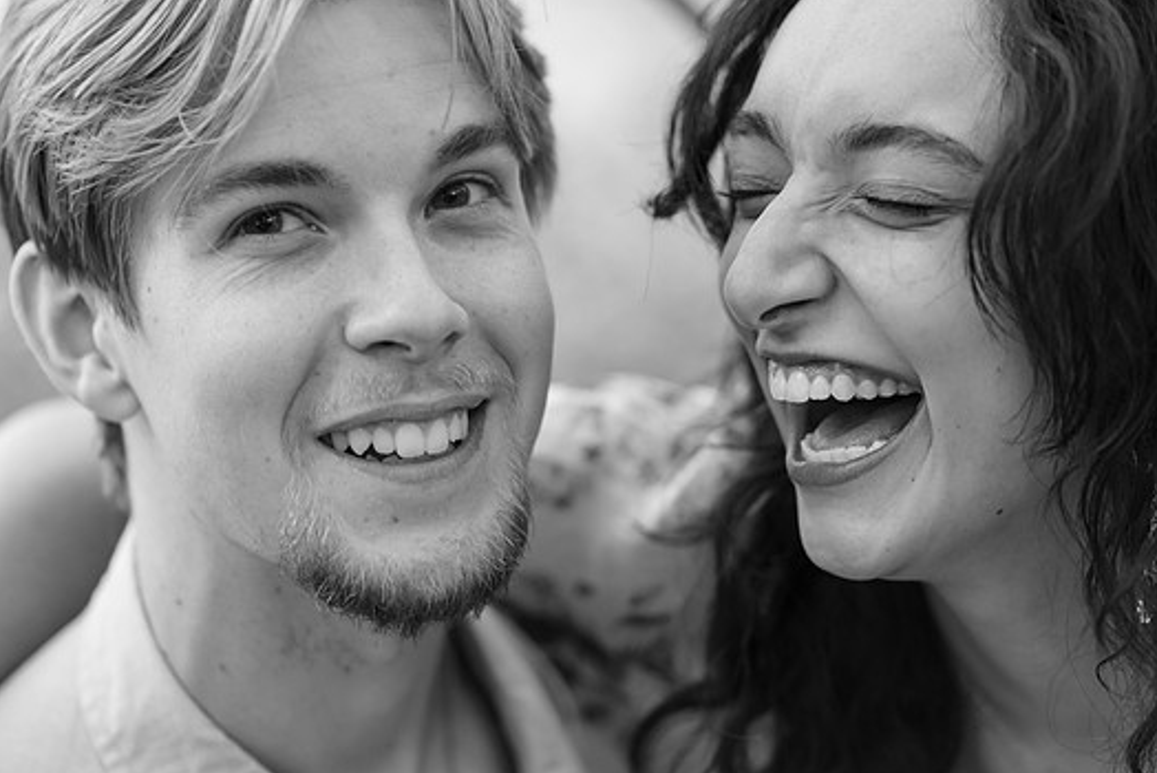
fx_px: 3023
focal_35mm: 94
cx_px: 548
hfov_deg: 21.7
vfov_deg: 14.6
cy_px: 396
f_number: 2.5
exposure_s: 1/160
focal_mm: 85
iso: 800
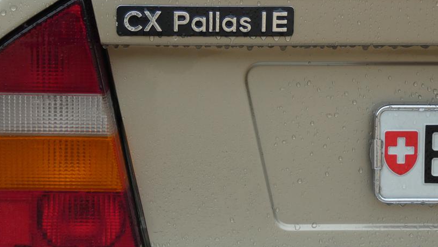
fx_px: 1150
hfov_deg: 21.6
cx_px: 231
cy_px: 98
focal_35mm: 99
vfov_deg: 12.2
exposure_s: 1/125
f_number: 4.3
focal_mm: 12.9
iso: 80
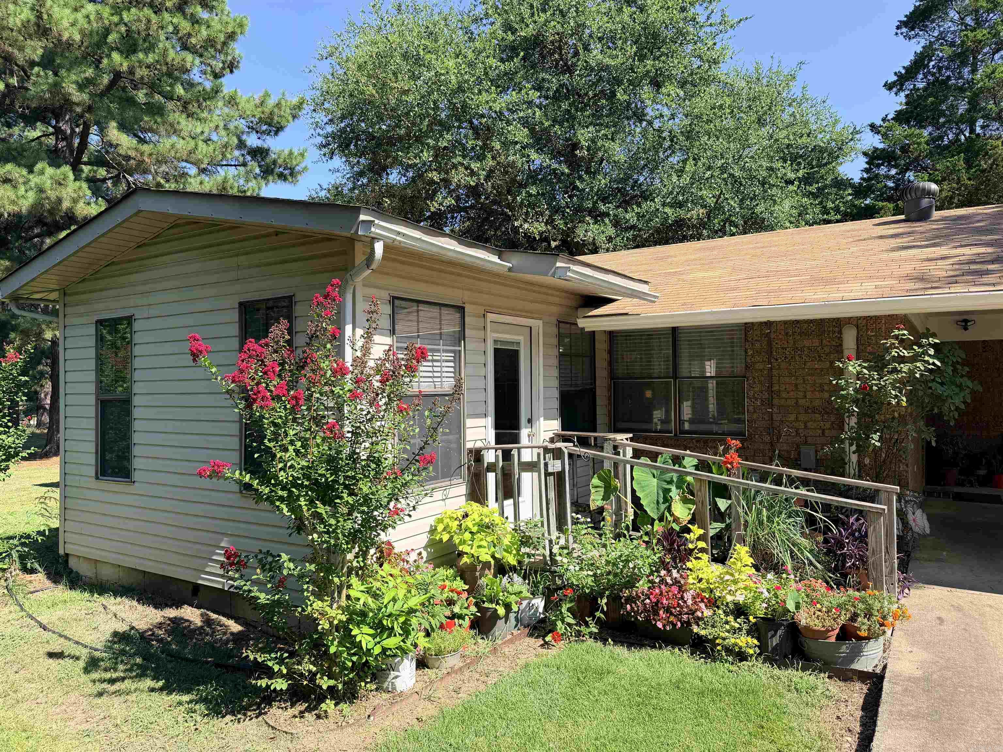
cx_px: 502
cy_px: 376
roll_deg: +0.7
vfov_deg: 56.8
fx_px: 695
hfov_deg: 71.6
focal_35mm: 24
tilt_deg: +1.3
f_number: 1.78
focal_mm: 6.76
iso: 80
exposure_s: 1/2000
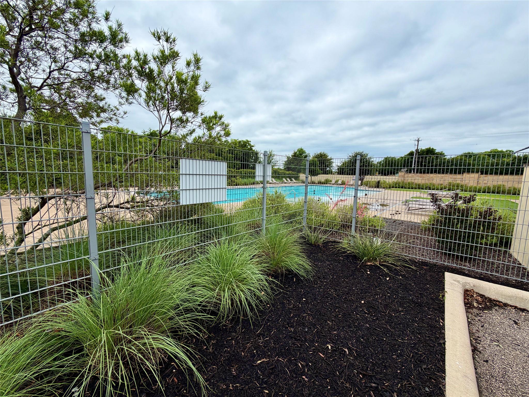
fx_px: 214
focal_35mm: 14
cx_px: 264
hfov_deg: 102.1
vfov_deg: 85.7
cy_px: 198
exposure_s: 1/770
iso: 25
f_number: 2.2
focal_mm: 2.22
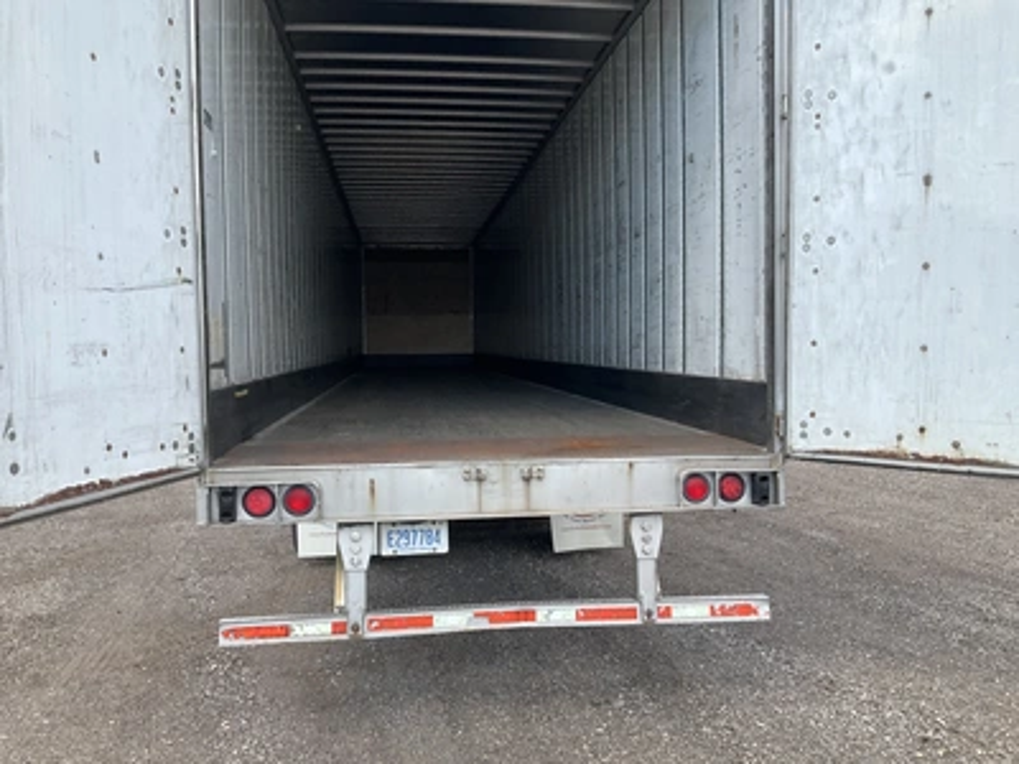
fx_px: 854
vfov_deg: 48.2
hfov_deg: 61.7
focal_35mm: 29
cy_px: 382
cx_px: 510
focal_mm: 3
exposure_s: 1/465
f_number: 1.8
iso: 25
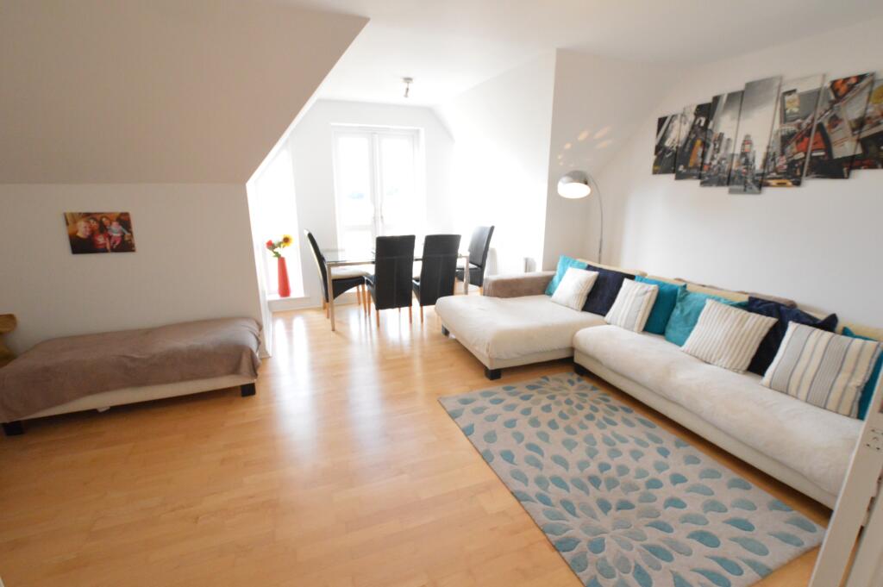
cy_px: 294
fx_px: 368
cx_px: 442
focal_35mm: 15
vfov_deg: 77.2
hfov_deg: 100.4
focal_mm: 10
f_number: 7.1
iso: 3200
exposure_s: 1/200
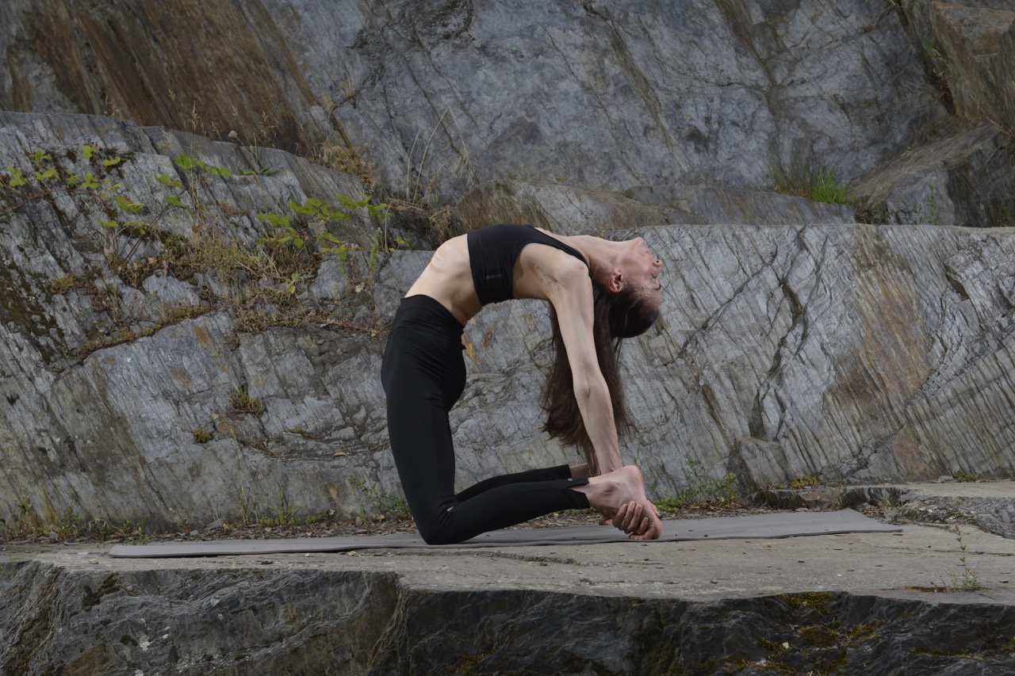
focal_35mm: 70
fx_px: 1973
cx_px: 508
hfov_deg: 28.8
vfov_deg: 19.5
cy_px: 338
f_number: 10
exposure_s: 1/125
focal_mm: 70
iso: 100
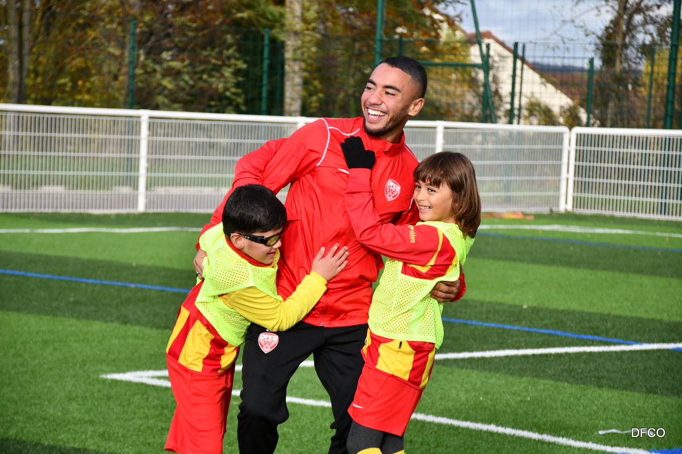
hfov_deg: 13.7
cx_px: 341
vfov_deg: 9.1
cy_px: 227
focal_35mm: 150
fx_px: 2841
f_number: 5.6
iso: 220
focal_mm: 100
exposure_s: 1/500
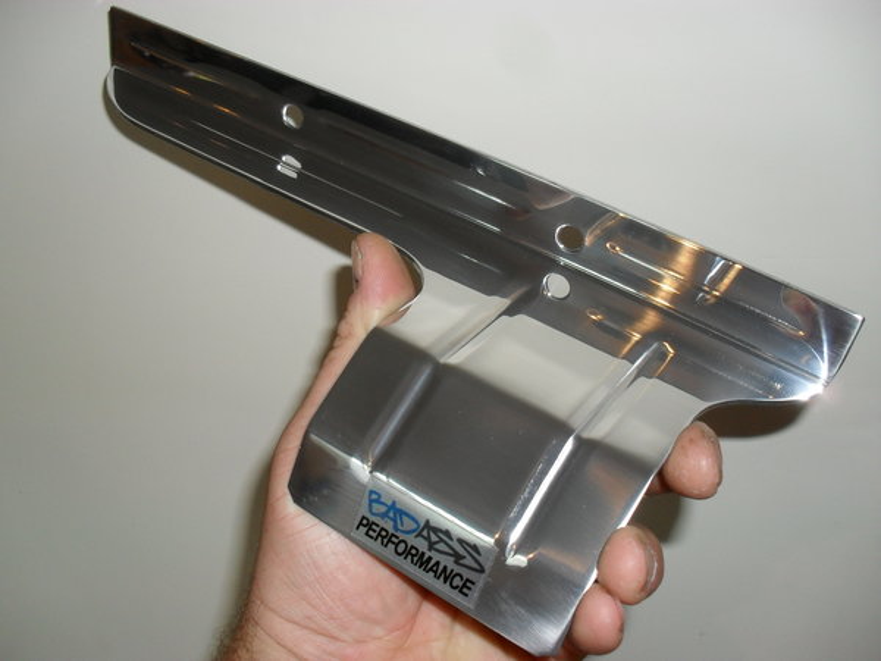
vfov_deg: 40.7
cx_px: 440
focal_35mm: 35
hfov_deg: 52.6
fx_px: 891
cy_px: 330
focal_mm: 6.3
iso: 200
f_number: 3.2
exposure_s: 1/45
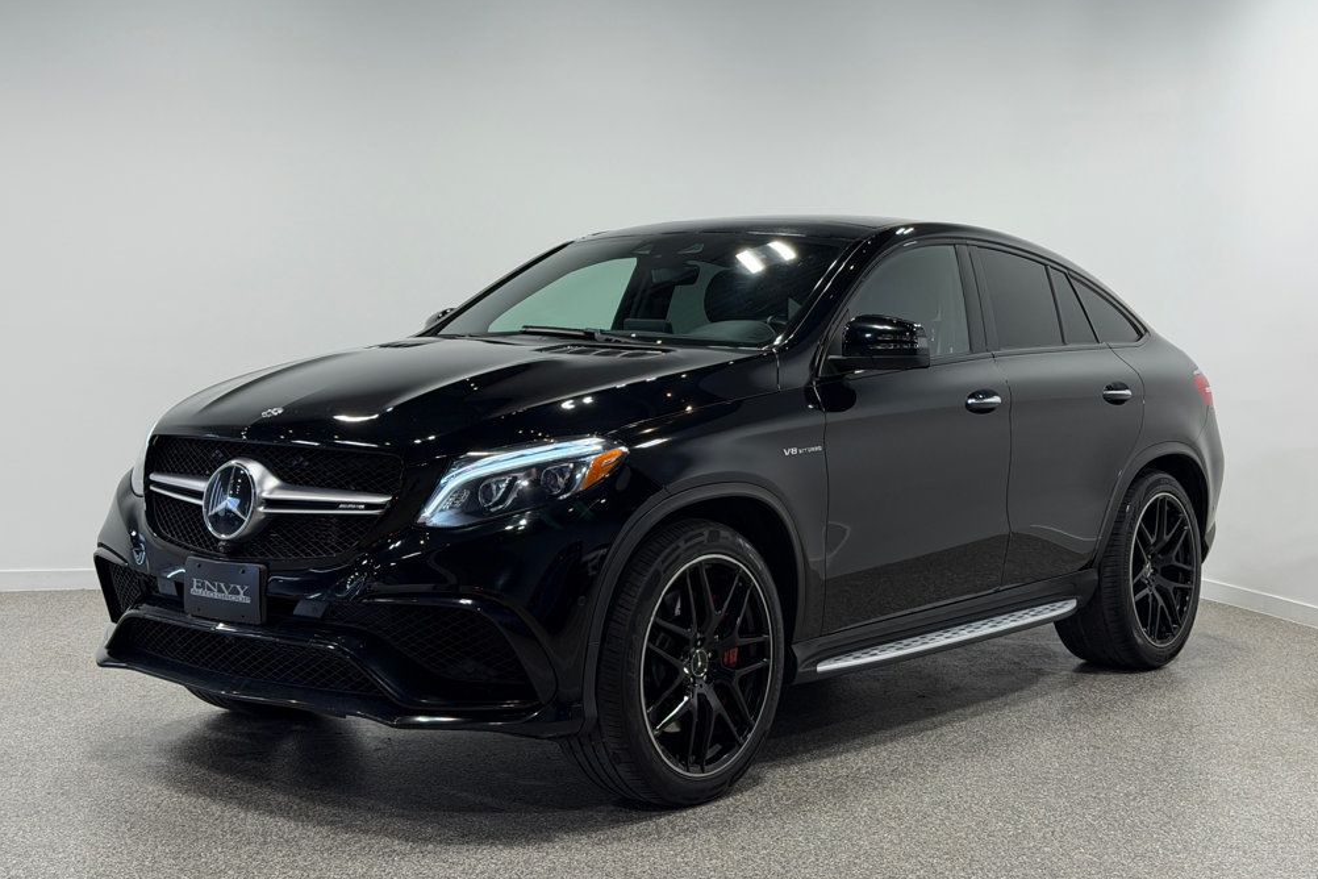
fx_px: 1867
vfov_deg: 26.5
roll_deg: -1.2
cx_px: 651
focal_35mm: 51
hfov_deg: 38.9
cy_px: 384
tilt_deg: -2.1
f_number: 1.78
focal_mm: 6.76
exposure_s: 1/226
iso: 50
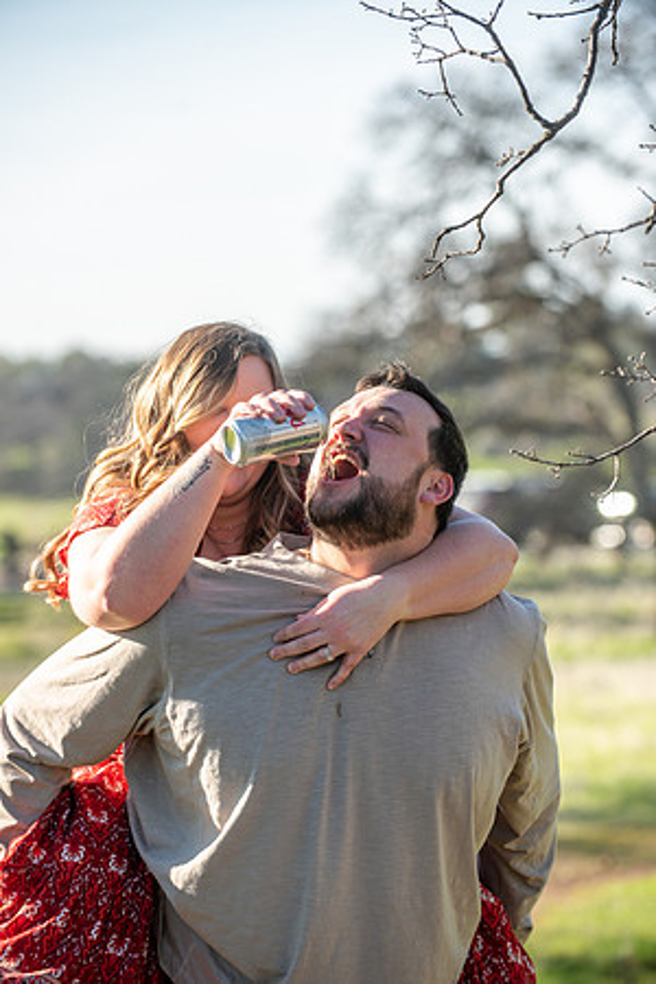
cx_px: 328
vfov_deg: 15.2
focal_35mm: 135
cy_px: 492
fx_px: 3690
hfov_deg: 10.2
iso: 50
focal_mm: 135
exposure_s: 1/250
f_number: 4
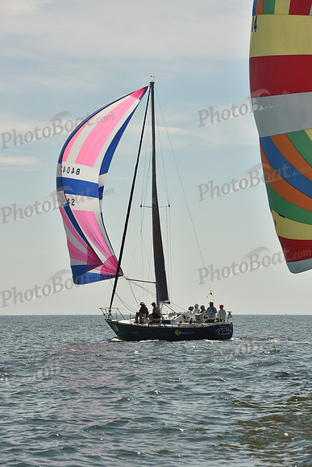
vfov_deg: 15.2
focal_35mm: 135
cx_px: 156
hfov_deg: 10.2
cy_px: 234
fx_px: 1754
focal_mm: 135
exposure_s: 1/1250
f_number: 11
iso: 320
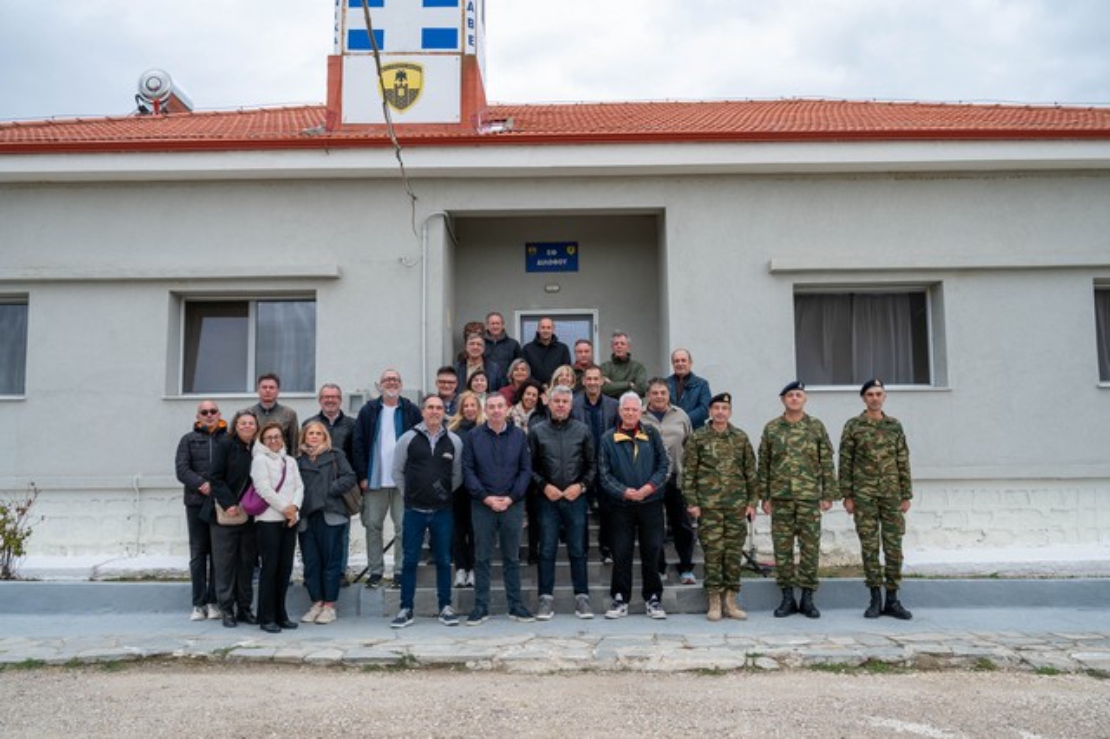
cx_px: 555
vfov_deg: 41.7
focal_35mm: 32
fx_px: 971
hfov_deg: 59.5
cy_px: 370
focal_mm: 31.5
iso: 400
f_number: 9
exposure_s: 1/250
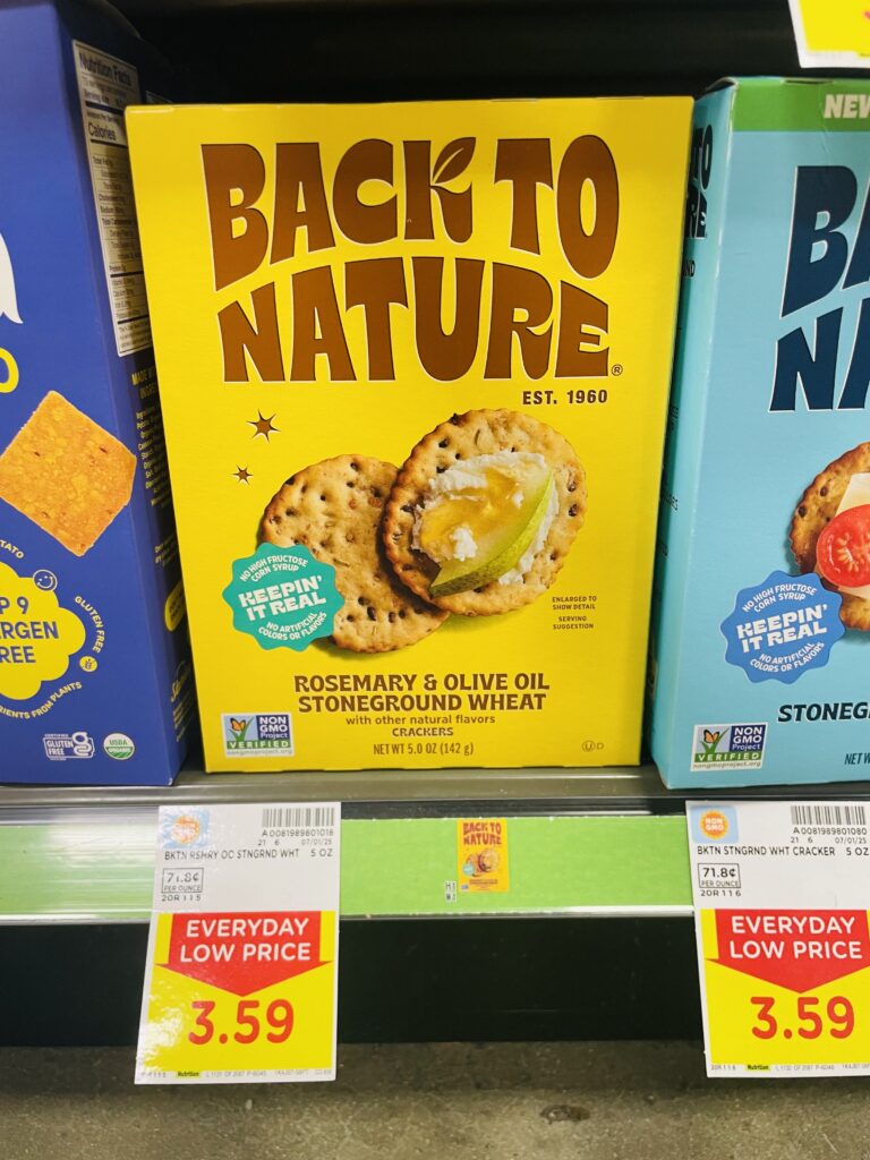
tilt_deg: -22.6
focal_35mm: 26
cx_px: 435
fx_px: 871
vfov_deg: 67.3
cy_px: 580
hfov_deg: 53.1
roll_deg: +1.5
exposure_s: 1/60
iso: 100
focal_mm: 4.2
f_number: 1.6
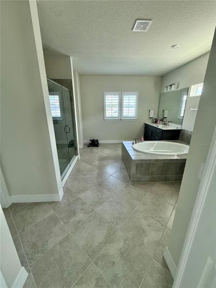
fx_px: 116
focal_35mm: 14
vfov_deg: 102.1
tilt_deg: -16.7
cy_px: 144
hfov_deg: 85.7
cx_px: 108
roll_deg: -1.1
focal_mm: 2.22
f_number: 2.2
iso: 160
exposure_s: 1/99
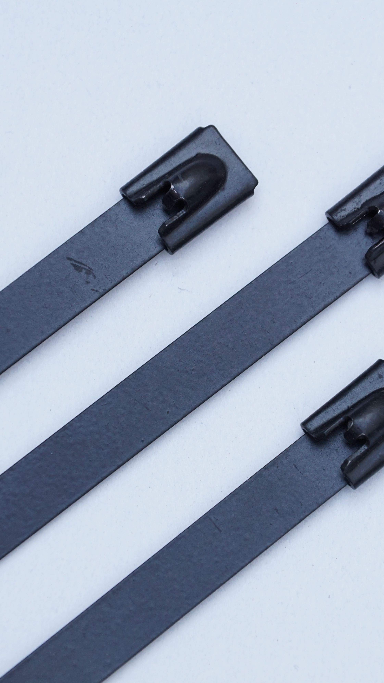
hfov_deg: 3.8
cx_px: 218
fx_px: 5770
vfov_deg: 6.8
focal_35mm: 319
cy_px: 342
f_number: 5.6
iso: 400
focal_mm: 135
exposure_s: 1/125
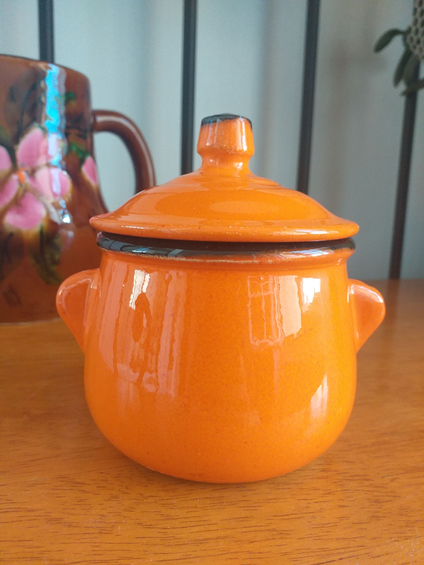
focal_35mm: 26
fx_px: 425
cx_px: 212
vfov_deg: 67.3
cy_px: 282
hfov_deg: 53.1
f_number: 1.9
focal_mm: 3.6
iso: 125
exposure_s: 1/50
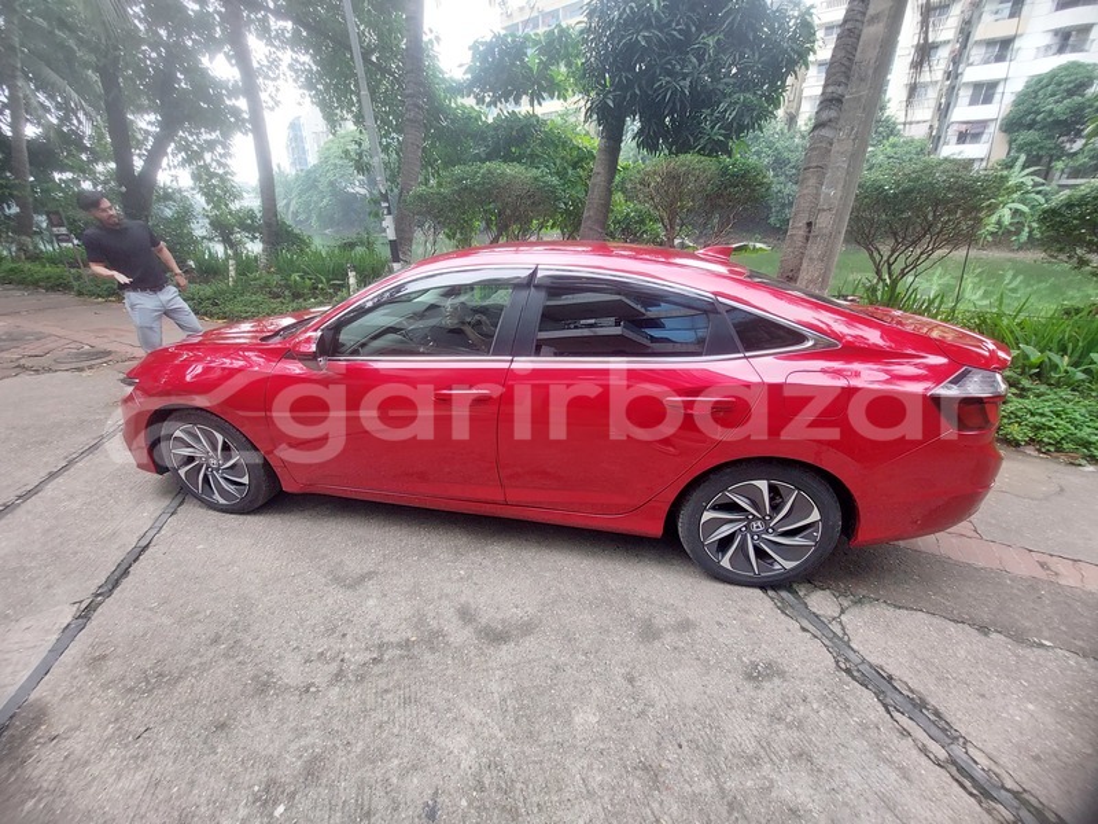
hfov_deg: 106.2
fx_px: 412
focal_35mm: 13
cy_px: 412
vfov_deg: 89.9
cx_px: 549
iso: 50
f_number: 2.2
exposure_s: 1/110
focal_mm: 1.74
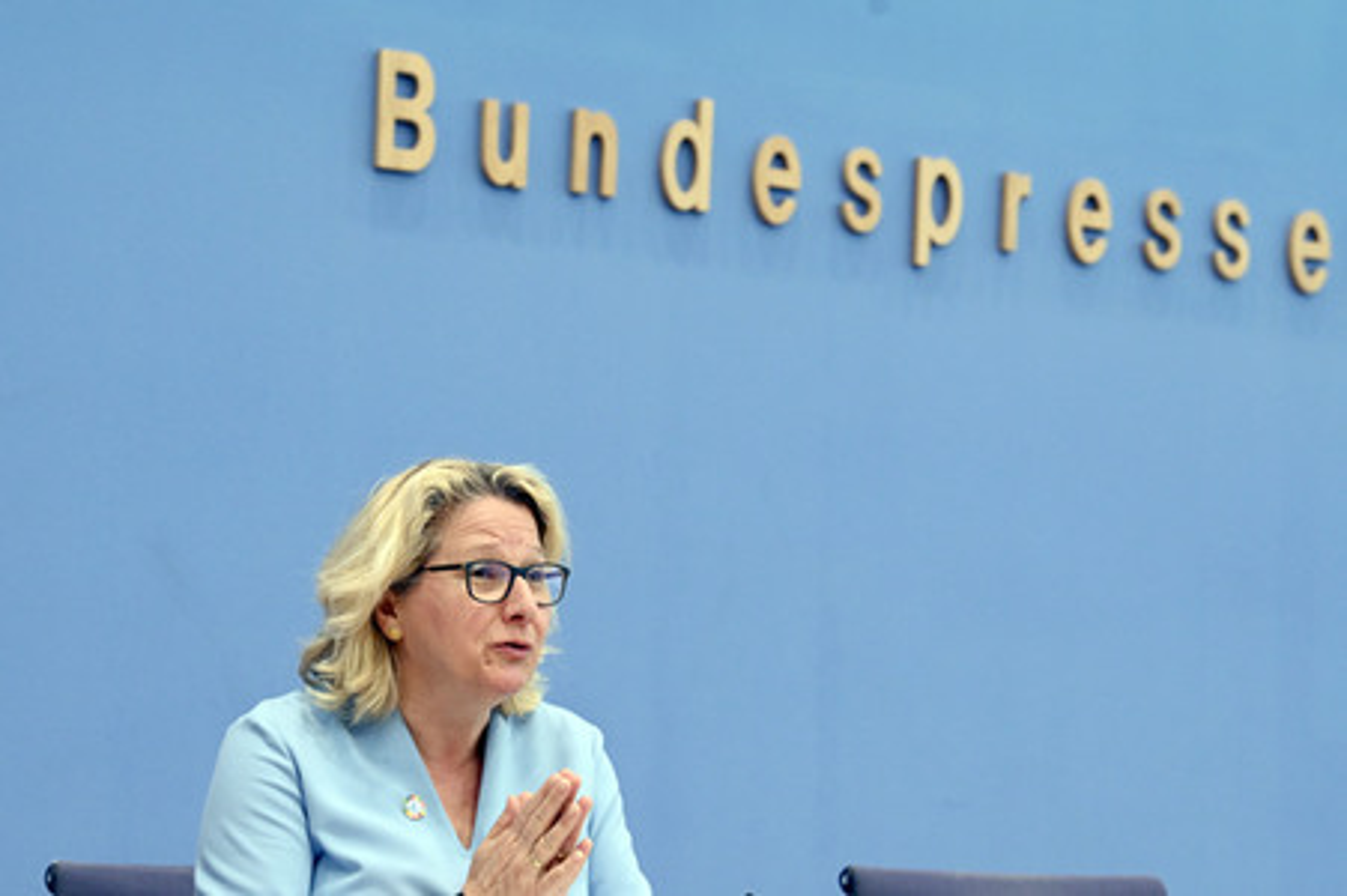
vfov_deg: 14.8
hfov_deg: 22.2
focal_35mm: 92
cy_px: 448
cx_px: 674
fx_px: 3440
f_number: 5.6
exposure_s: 1/500
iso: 4000
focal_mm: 92
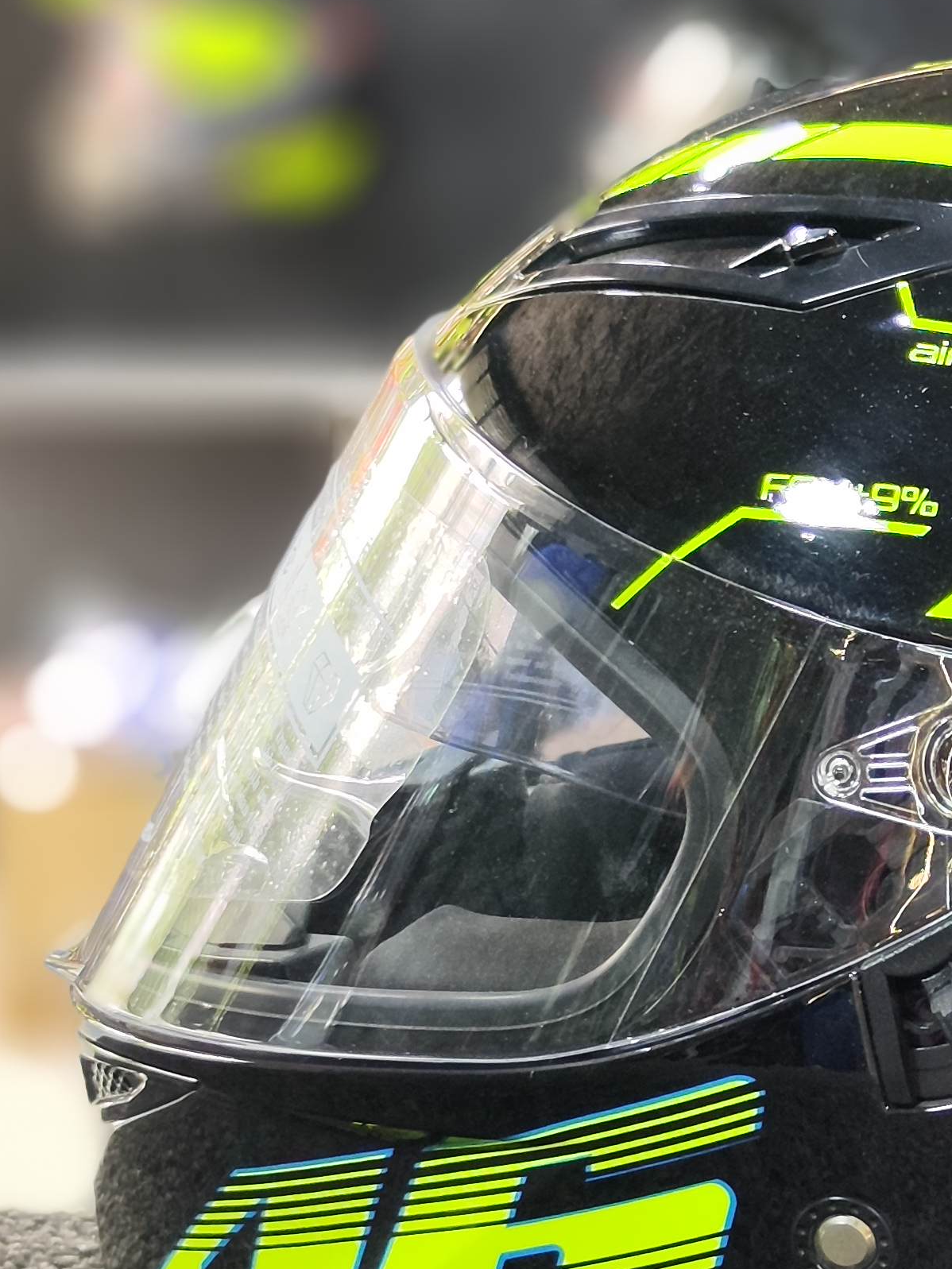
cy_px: 814
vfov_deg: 32.5
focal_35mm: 59
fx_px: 2163
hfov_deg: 23.1
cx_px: 1092
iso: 179
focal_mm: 7.01
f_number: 1.69
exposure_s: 1/100
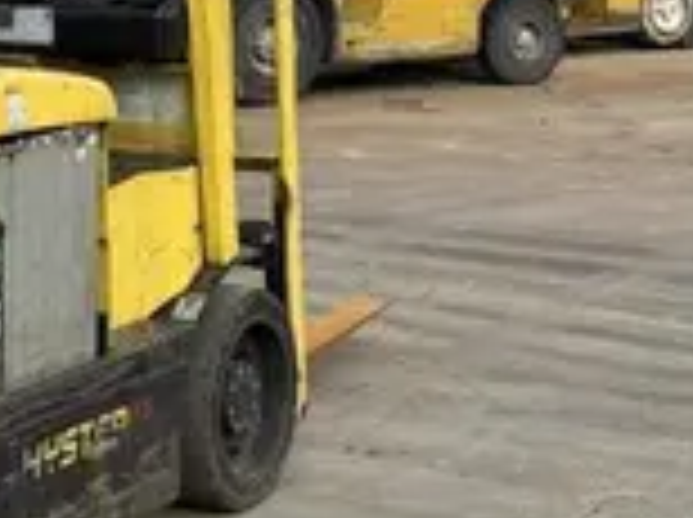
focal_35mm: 125
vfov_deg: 11.8
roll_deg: +0.6
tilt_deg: -5.7
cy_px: 68
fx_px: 2499
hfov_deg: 15.2
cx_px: -171
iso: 64
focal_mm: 6.76
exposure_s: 1/2273
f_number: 1.78
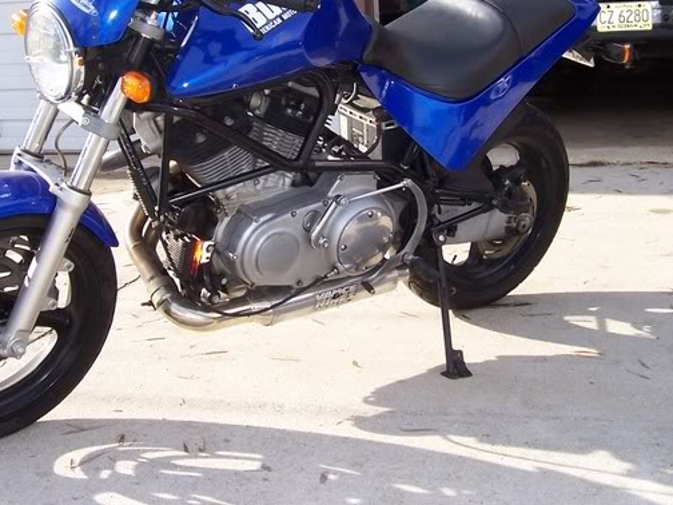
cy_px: 122
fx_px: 1050
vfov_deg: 26.7
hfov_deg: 35.5
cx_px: 318
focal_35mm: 54
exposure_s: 1/180
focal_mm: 5.6
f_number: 5.6
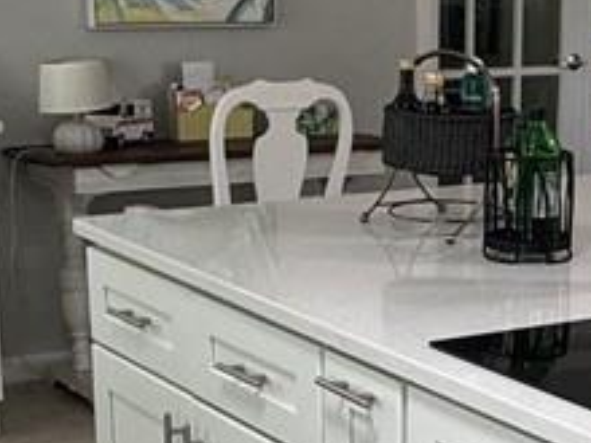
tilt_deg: -16.1
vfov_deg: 14.4
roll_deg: -0.9
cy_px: 397
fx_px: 1741
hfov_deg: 19.0
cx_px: 502
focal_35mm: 102
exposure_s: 1/99
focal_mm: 2.22
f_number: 2.2
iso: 80
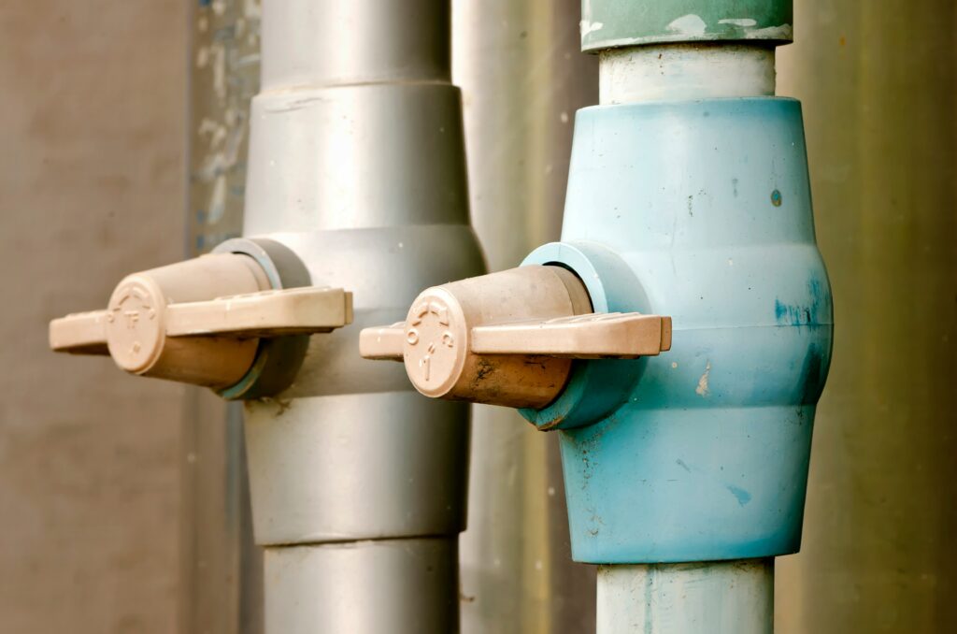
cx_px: 478
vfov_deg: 8.7
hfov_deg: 13.1
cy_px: 317
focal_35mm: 158
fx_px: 4178
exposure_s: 1/3.33
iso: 100
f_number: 20
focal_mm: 105
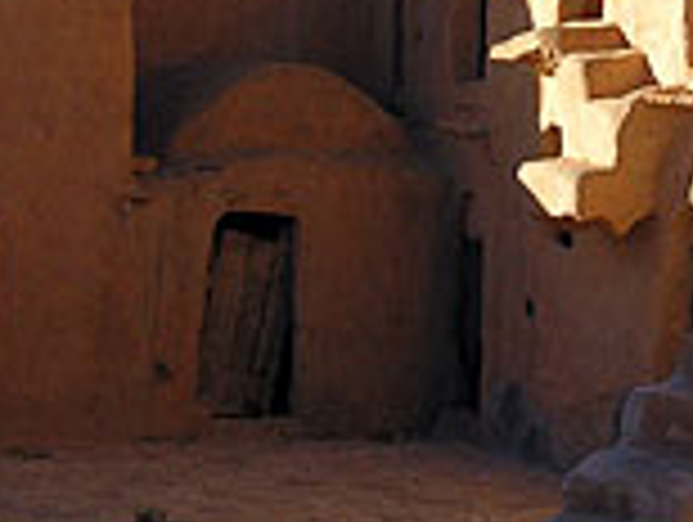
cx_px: 495
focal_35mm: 108
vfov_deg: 13.3
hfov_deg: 18.1
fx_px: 2165
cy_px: -135
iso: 50
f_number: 6.7
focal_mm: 6.1
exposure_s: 1/180
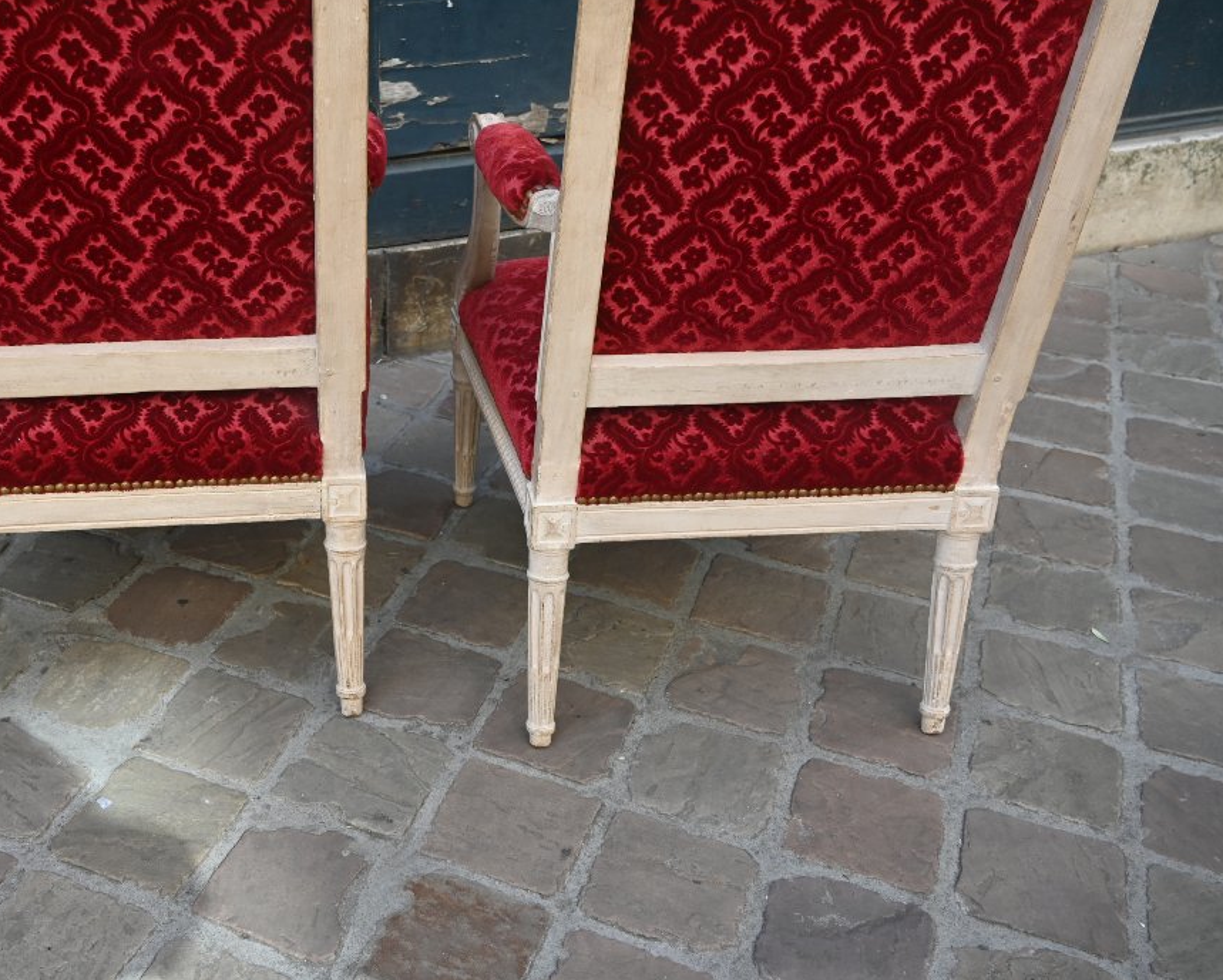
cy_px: 437
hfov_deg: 46.7
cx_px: 393
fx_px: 1388
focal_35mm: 38
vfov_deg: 38.8
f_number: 4.5
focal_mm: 19.5
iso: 200
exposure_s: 1/250
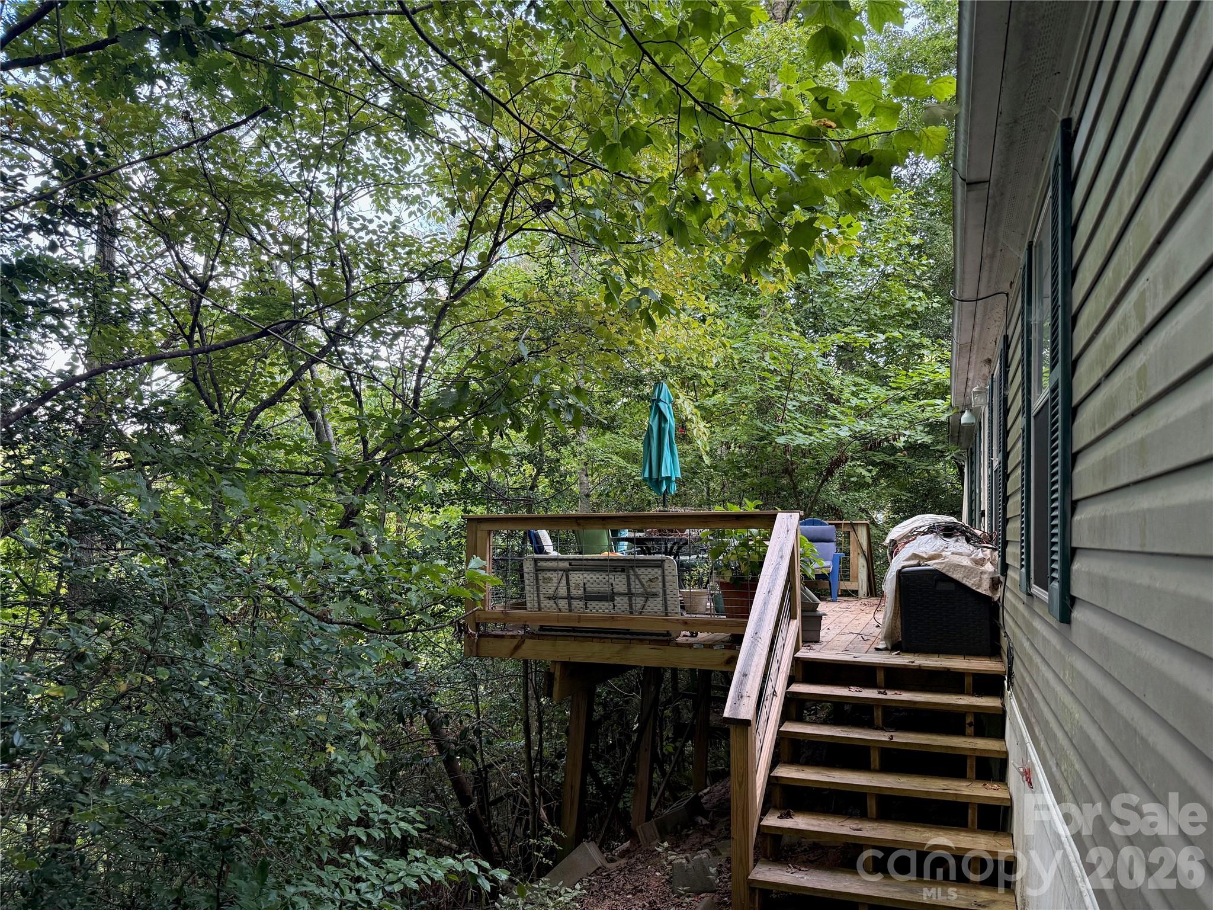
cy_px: 455
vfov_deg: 56.8
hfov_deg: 71.6
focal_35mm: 24
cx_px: 606
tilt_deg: +4.2
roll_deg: -1.6
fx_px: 841
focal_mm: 6.76
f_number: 1.78
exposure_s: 1/74
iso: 200
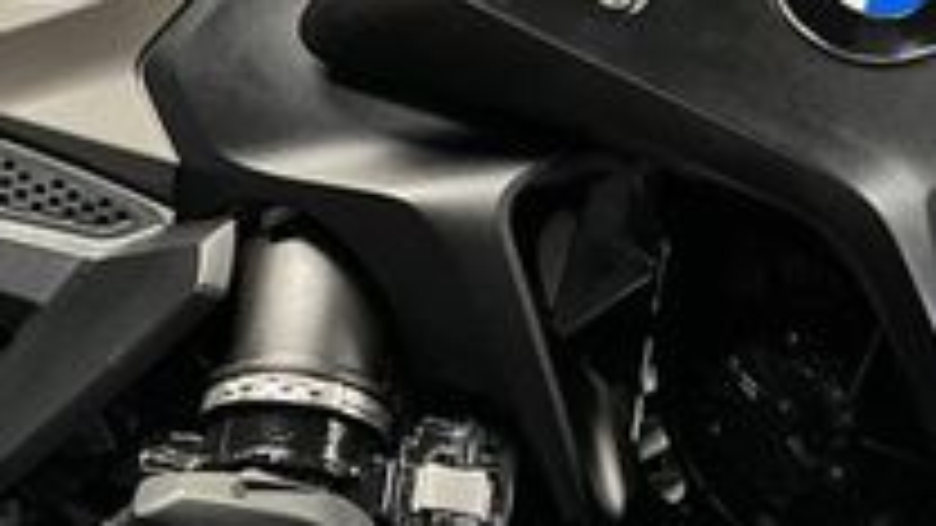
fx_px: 2159
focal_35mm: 87
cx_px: -144
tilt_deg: -2.6
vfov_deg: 13.6
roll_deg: +0.4
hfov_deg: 22.8
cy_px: 571
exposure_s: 1/50
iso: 400
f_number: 1.6
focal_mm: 5.1
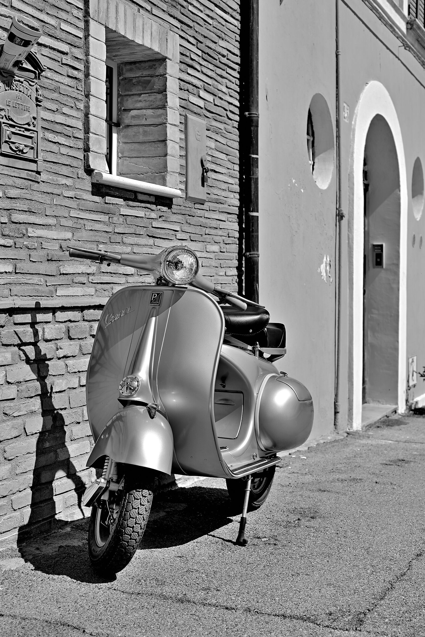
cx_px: 212
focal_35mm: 50
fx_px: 885
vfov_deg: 39.6
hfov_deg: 27.0
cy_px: 318
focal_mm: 50
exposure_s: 1/500
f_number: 7.1
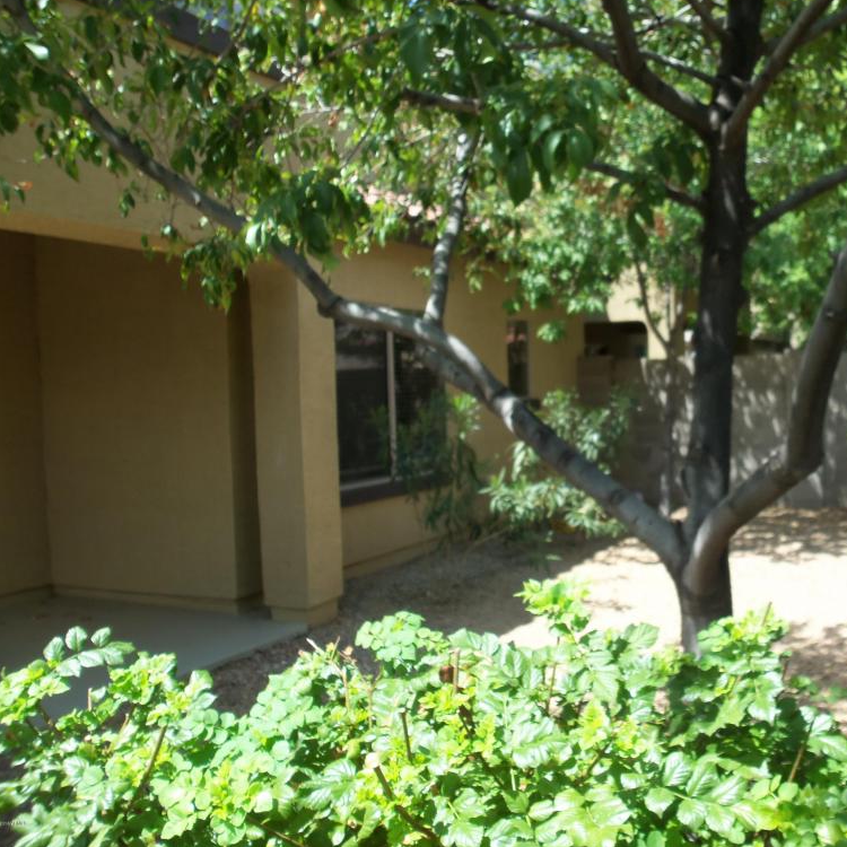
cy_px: 417
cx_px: 575
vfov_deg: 47.2
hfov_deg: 46.4
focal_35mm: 35
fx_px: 969
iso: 80
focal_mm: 5.2
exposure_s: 1/250
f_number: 3.4
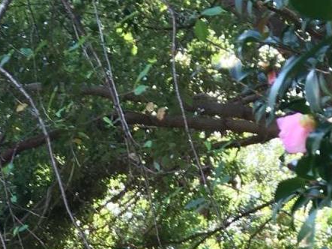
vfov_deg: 10.2
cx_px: 115
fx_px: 1256
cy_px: 538
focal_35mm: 131
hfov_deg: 15.0
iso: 25
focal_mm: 4.15
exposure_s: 1/40
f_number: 2.2
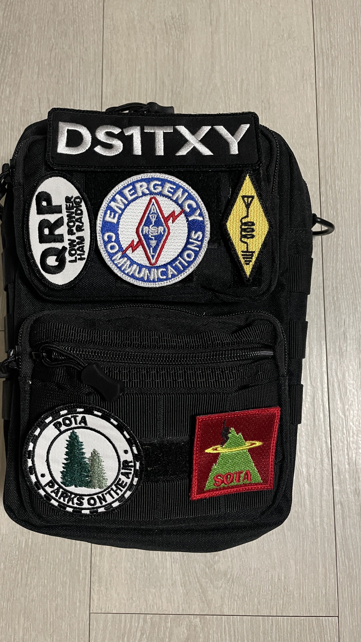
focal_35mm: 29
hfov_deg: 40.1
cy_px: 315
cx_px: 154
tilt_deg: -83.0
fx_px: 494
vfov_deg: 66.1
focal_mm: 4.2
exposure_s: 1/60
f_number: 1.6
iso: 400
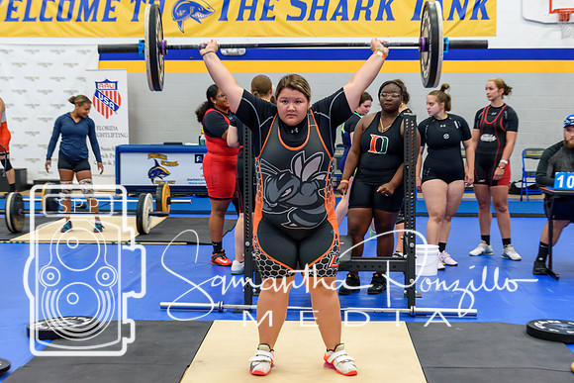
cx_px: 287
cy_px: 192
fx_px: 1152
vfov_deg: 18.9
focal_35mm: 72
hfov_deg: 28.0
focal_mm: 48
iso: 1100
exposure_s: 1/60
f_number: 5.3
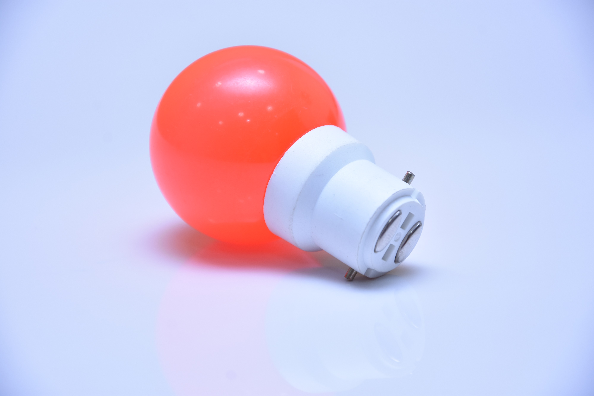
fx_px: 2598
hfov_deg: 13.0
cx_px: 297
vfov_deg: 8.7
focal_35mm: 158
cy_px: 198
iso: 320
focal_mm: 105
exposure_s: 1/160
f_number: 6.3
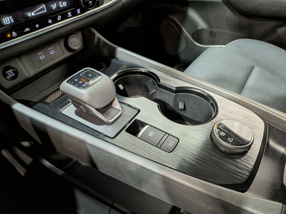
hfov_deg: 71.6
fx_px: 198
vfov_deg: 56.8
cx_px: 143
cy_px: 107
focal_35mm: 24
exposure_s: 1/60
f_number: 1.7
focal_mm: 4.53
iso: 115
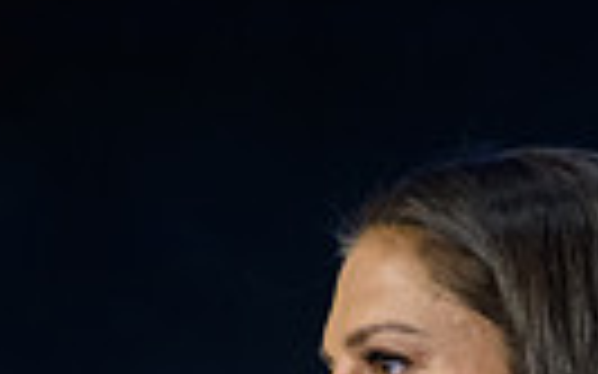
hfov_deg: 2.4
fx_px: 14482
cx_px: 549
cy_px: 638
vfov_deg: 1.5
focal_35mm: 889
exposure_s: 1/200
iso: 1600
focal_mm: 200
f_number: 3.2
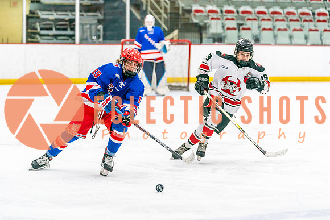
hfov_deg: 15.8
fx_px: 1188
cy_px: 99
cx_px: 152
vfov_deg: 10.6
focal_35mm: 130
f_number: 2.8
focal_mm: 109
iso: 3200
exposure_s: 1/1250
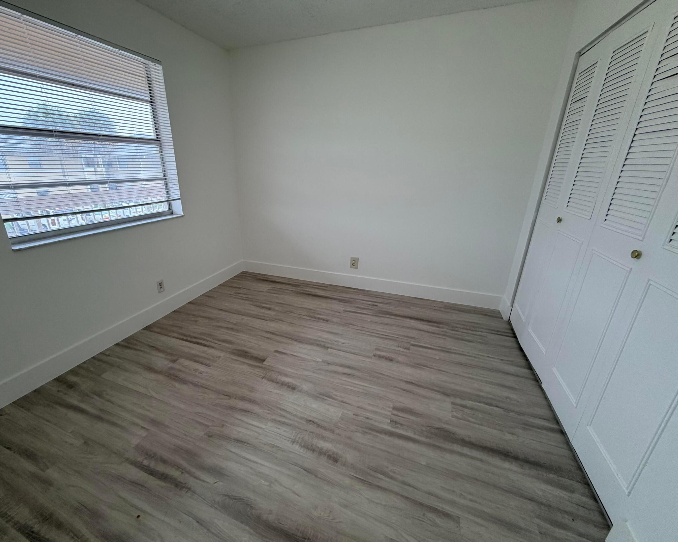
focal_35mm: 15
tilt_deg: -19.5
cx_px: 307
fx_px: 301
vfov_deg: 84.0
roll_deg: +0.4
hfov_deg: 96.5
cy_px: 271
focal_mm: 2.22
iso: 160
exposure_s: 1/120
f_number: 2.2
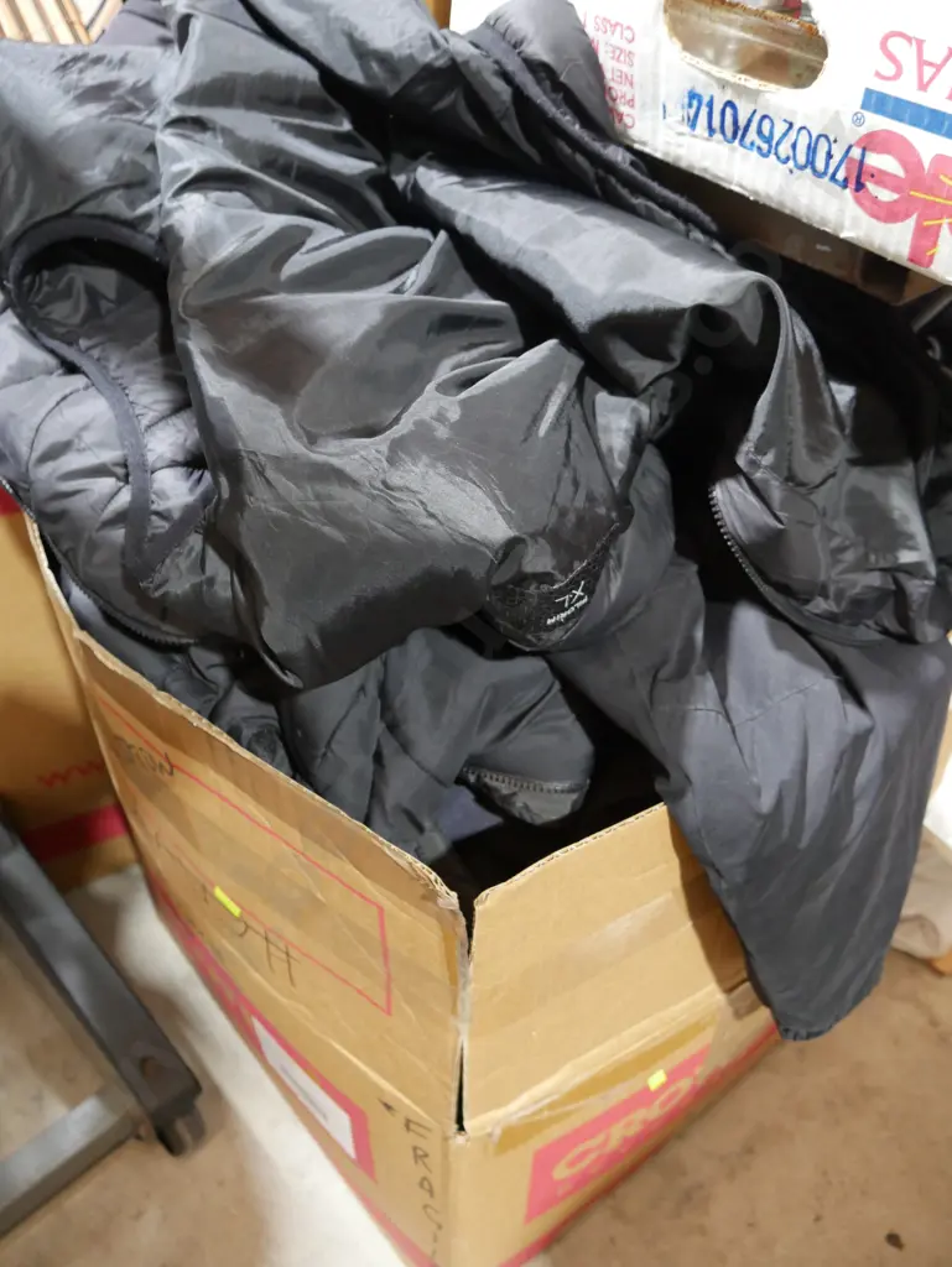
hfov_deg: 46.8
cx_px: 476
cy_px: 634
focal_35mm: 30
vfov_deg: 59.9
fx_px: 1099
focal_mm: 15
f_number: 3.6
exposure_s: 1/60
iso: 1600
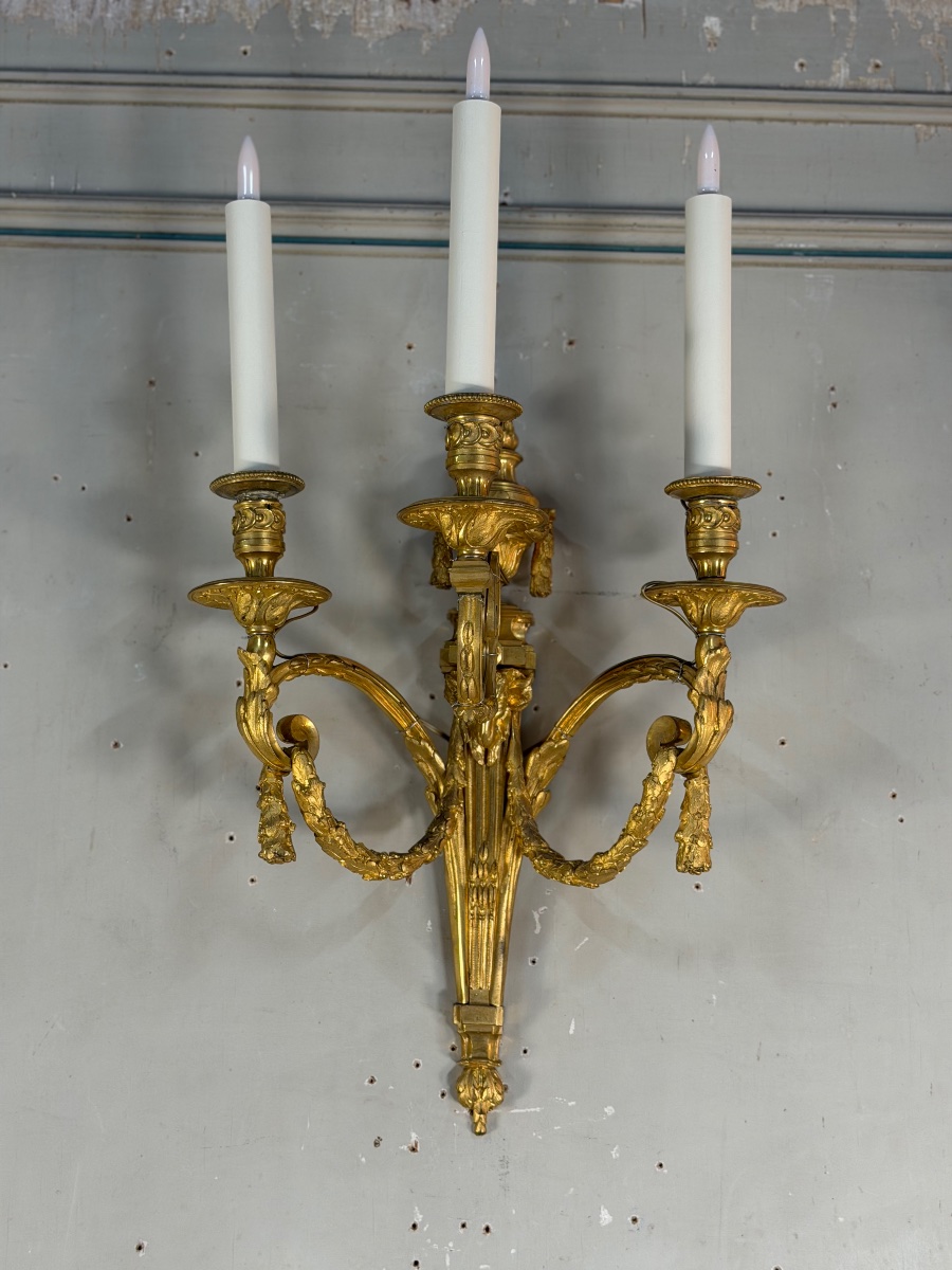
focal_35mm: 48
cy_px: 635
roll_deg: -1.5
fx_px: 1760
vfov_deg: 39.7
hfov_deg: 30.3
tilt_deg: +10.9
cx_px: 476
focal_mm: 6.76
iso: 80
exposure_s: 1/50
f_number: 1.78
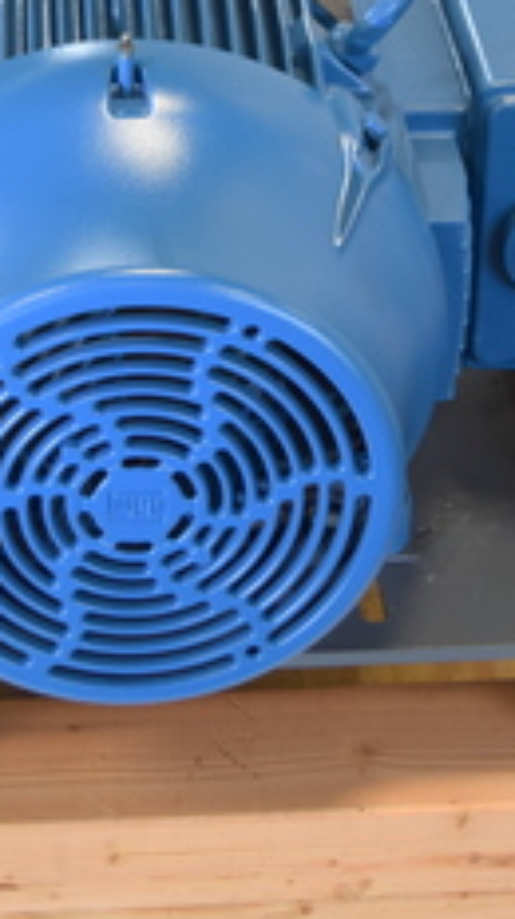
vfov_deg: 19.9
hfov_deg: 11.5
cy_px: 67
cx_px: 188
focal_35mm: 105
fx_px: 2560
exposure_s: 1/60
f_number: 4.2
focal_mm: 31
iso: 560
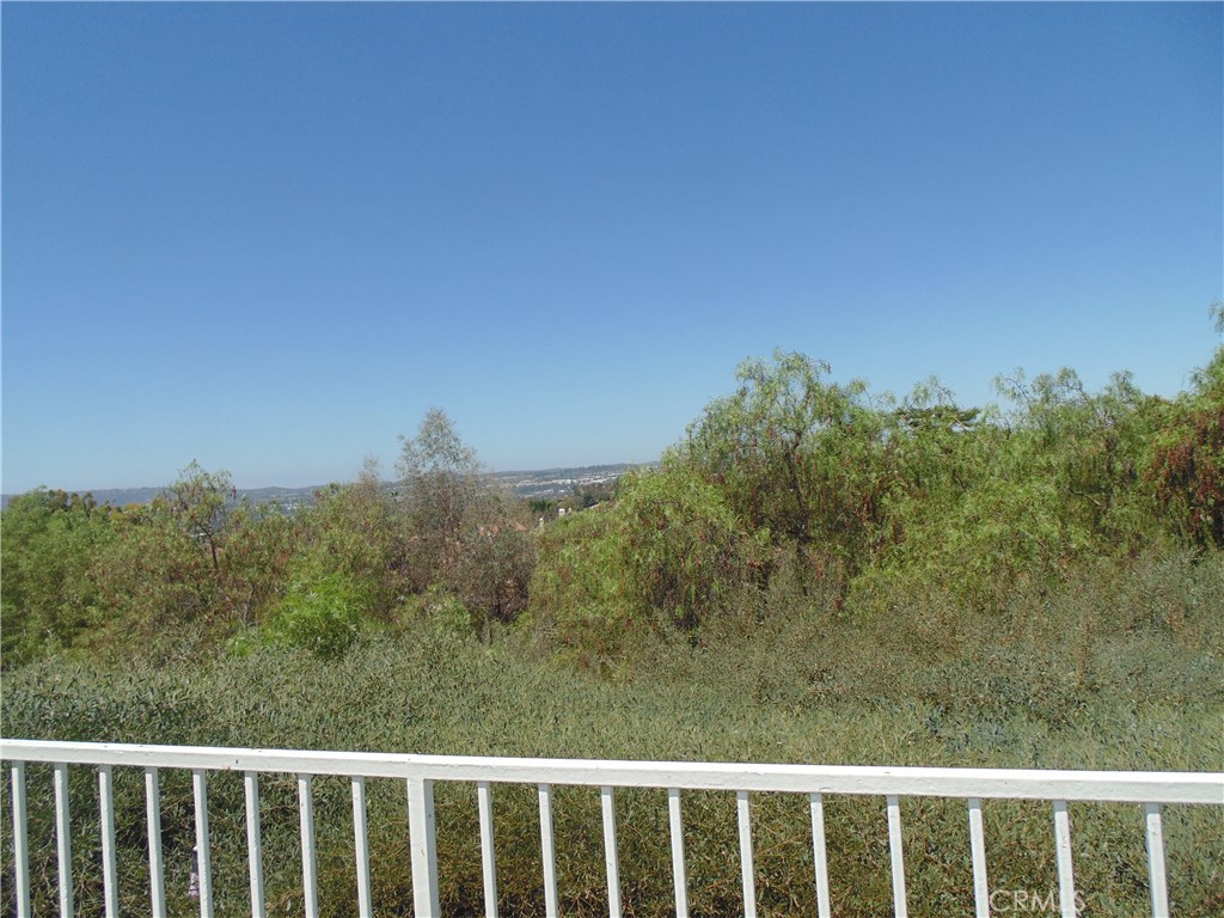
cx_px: 612
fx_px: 849
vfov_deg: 56.8
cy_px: 459
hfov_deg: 71.6
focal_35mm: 24
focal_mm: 4.3
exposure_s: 1/125
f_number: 9.7
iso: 80
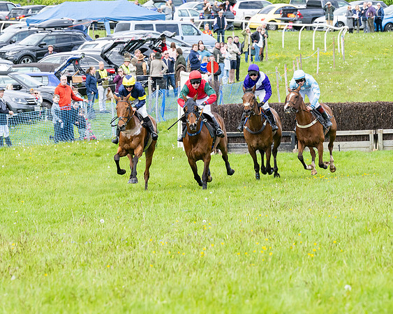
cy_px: 137
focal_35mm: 354
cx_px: 196
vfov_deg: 4.4
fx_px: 4118
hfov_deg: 5.5
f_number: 6.3
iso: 400
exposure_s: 1/800
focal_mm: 145
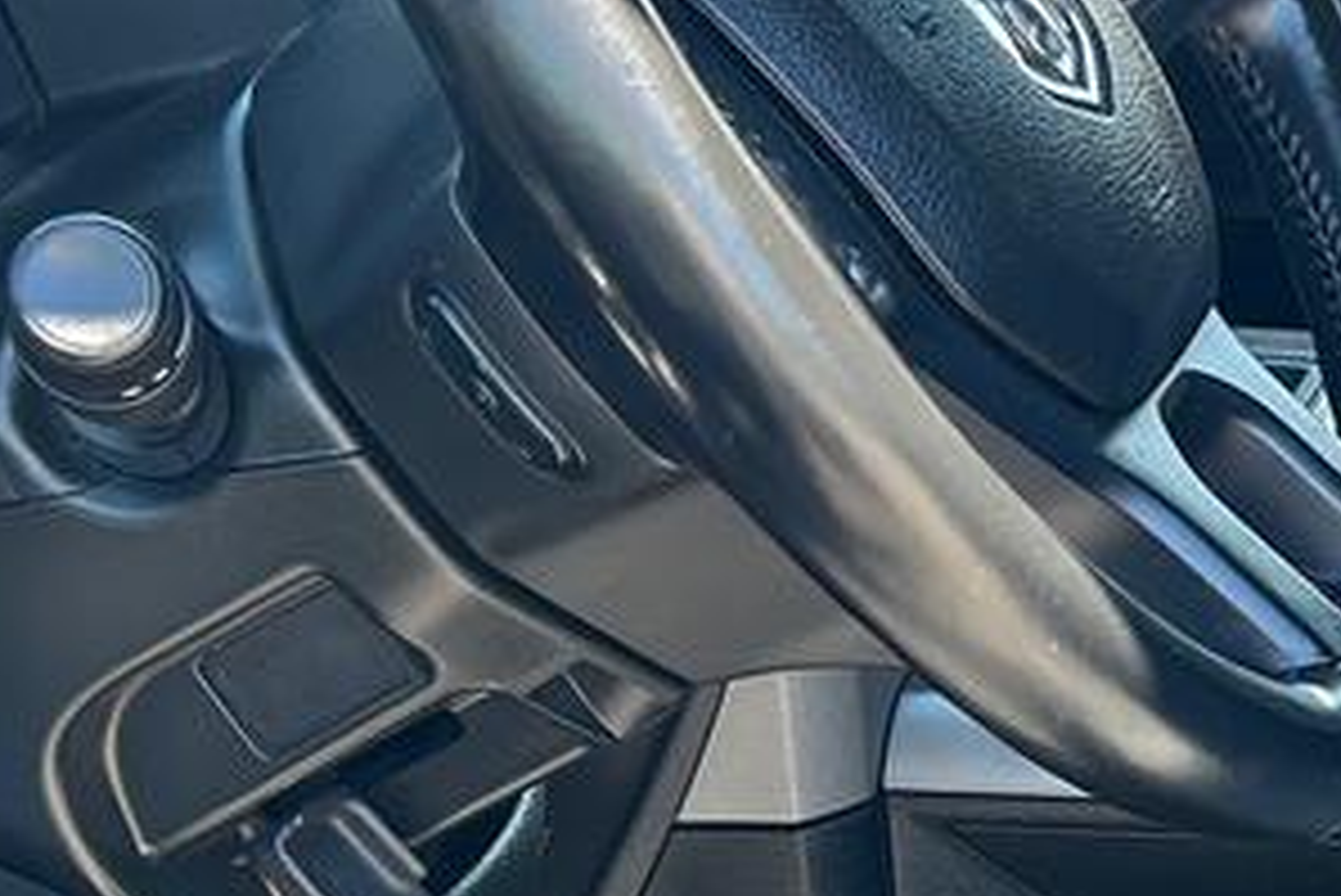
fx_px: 4323
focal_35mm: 116
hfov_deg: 16.3
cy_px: 1000
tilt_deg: -27.5
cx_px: 1922
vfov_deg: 11.6
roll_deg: -0.1
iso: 50
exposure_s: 1/145
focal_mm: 5.7
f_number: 1.5
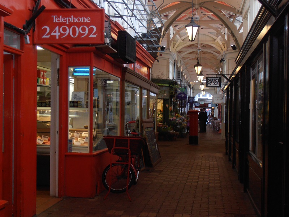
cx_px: 144
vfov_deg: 25.7
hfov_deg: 33.8
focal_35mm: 57
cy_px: 108
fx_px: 476
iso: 250
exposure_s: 1/50
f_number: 4.5
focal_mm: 10.04
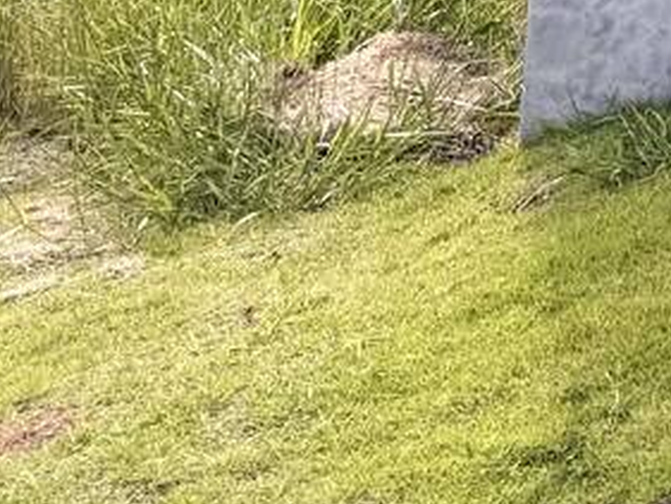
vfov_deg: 10.7
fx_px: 2385
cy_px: -600
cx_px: 1674
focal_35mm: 123
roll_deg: -0.1
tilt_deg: +7.0
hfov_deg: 12.3
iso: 80
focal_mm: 6.76
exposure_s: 1/7092
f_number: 1.78
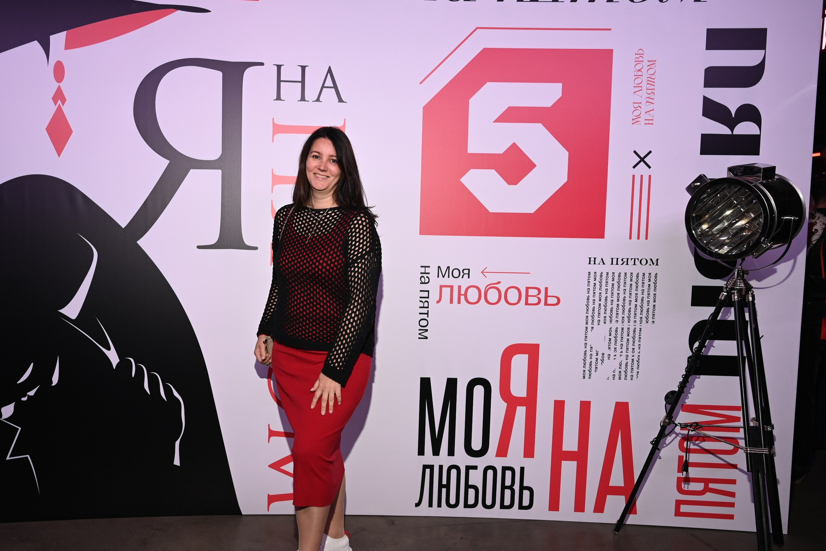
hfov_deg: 63.1
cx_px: 335
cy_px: 275
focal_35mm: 29
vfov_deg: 45.0
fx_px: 665
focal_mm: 24
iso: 640
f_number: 5
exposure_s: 1/125
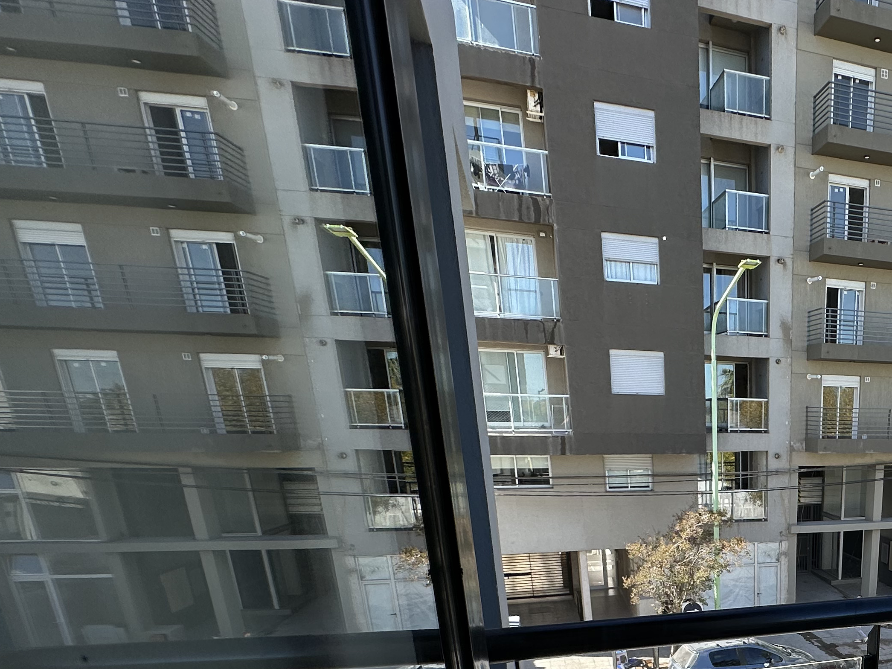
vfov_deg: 45.0
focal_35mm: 27
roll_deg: -1.2
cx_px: 793
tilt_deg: -17.8
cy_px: 641
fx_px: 696
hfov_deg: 56.9
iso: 40
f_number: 2.2
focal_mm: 2.22
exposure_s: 1/711
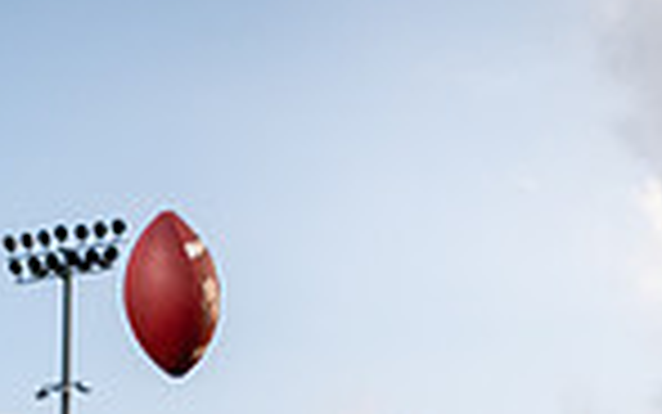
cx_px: 257
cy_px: 954
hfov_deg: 19.1
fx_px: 1967
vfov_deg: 10.5
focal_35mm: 109
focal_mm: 35
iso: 400
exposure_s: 1/250
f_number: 4
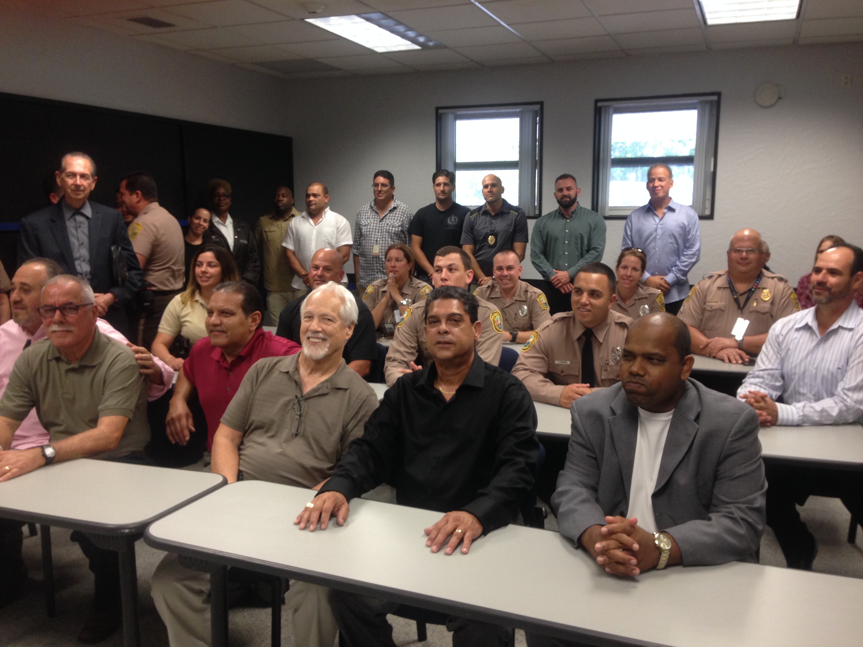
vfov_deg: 42.9
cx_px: 432
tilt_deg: -7.0
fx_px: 823
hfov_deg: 55.4
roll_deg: -1.3
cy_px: 324
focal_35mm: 33
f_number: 2.4
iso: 125
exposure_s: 1/20
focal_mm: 4.12
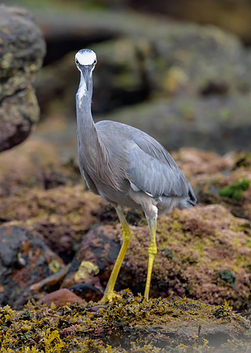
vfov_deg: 1.8
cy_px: 128
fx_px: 11231
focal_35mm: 1124
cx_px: -10
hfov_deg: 1.3
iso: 160
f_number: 2.8
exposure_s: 1/1600
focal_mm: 400
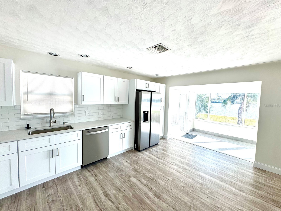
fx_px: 114
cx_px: 140
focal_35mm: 14
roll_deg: -2.4
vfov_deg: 85.7
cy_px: 106
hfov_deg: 102.1
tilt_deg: -1.3
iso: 40
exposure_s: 1/317
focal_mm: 2.22
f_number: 2.2
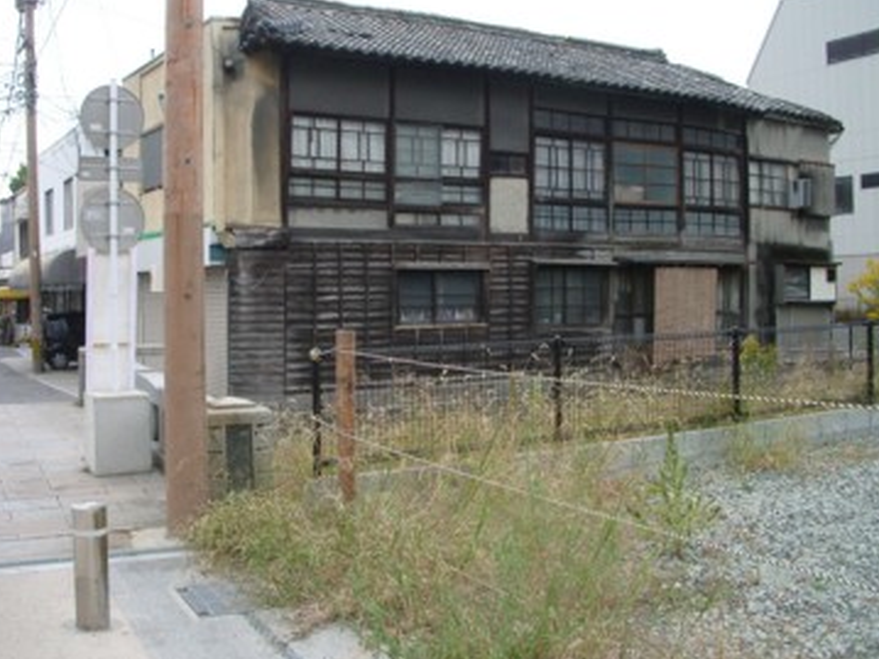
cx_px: 411
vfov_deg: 36.8
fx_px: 990
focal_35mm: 39
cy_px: 299
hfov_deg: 47.8
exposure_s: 1/200
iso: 80
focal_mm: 5.8
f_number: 4.3
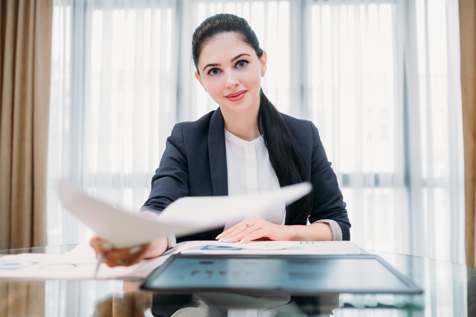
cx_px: 238
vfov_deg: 37.8
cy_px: 158
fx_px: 463
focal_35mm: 35
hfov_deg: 54.4
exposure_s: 1/250
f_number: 1.4
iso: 640
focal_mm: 23
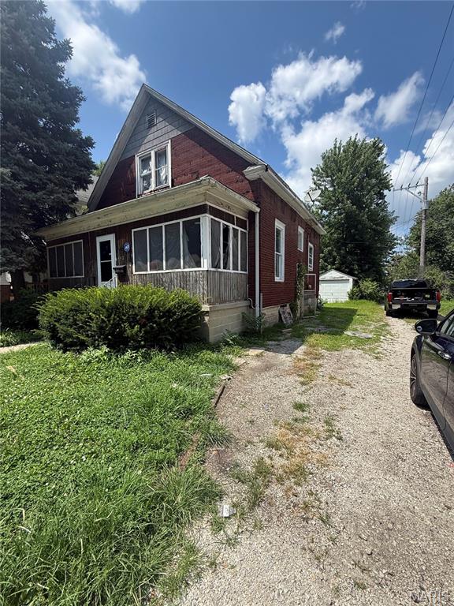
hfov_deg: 85.7
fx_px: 245
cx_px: 227
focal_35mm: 14
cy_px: 303
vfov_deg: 102.1
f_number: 2.2
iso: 50
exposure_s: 1/1001
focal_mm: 2.22
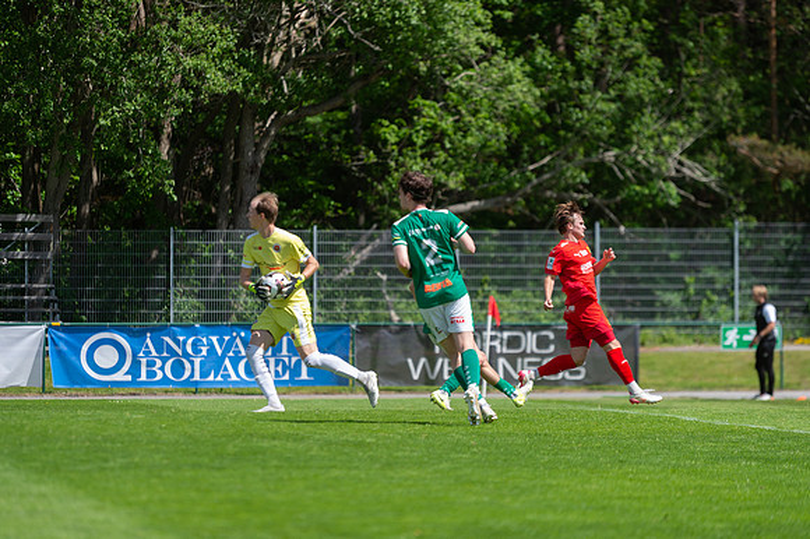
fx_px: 4657
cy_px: 270
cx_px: 405
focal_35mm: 207
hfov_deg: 9.9
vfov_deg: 6.6
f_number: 3.2
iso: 200
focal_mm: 200
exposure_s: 1/2000
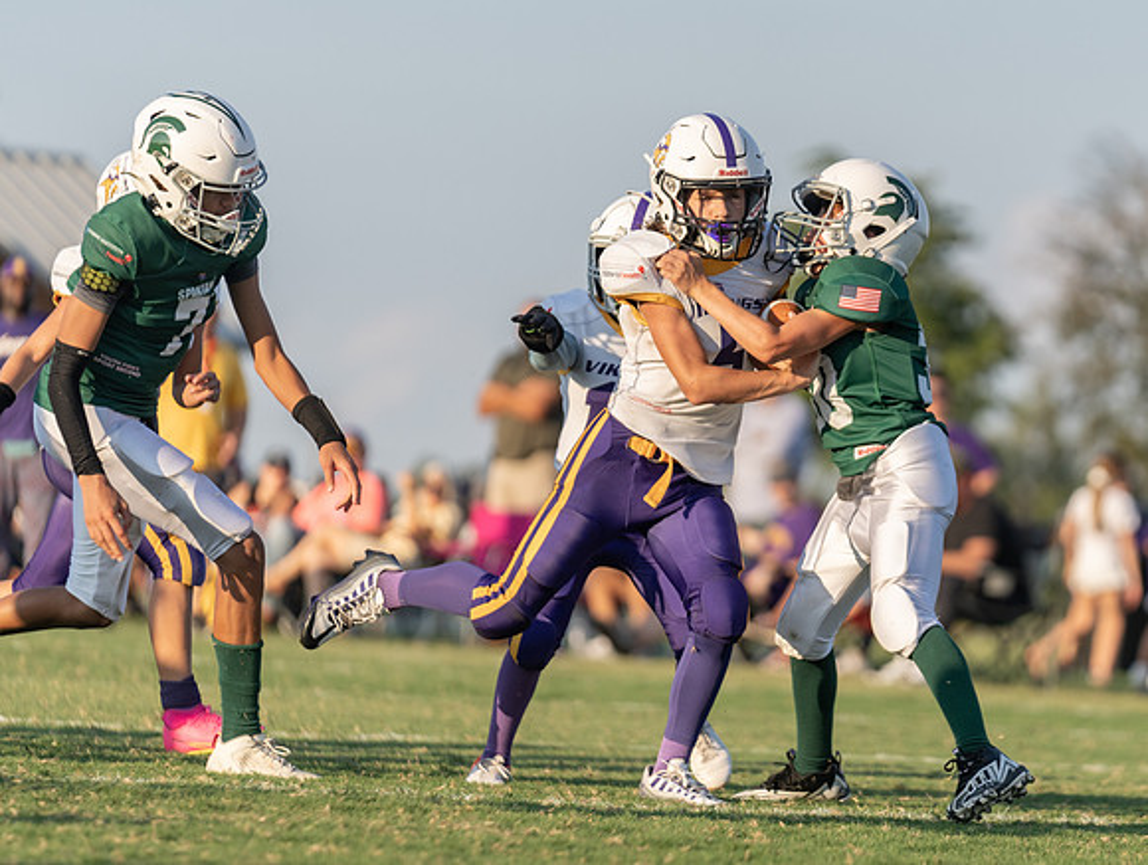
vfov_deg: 5.5
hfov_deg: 7.3
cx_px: 776
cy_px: 412
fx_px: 9044
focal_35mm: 272
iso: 160
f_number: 2.8
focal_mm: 200
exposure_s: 1/1600
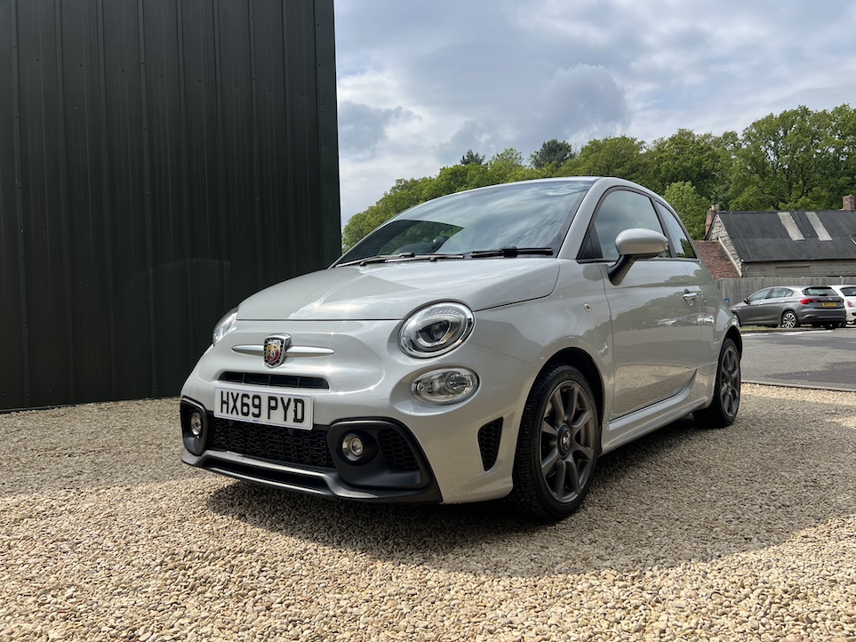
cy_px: 317
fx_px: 668
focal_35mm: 27
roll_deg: +2.6
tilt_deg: -0.2
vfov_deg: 51.3
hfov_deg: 65.3
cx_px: 439
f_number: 1.5
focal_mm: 5.7
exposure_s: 1/4444
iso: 50
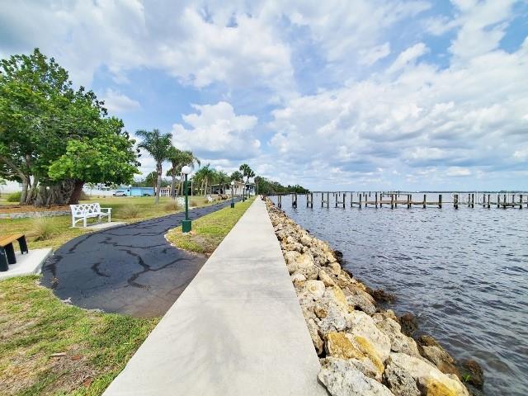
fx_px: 198
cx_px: 264
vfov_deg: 89.9
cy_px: 198
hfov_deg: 106.2
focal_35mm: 13
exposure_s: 1/1453
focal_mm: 1.8
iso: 50
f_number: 2.2
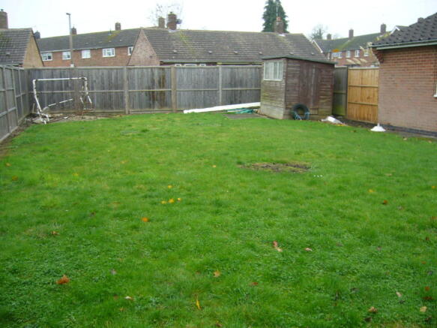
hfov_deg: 52.6
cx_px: 218
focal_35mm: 35
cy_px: 164
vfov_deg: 40.7
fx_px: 442
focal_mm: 5.8
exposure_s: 1/30
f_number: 2.8
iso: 80
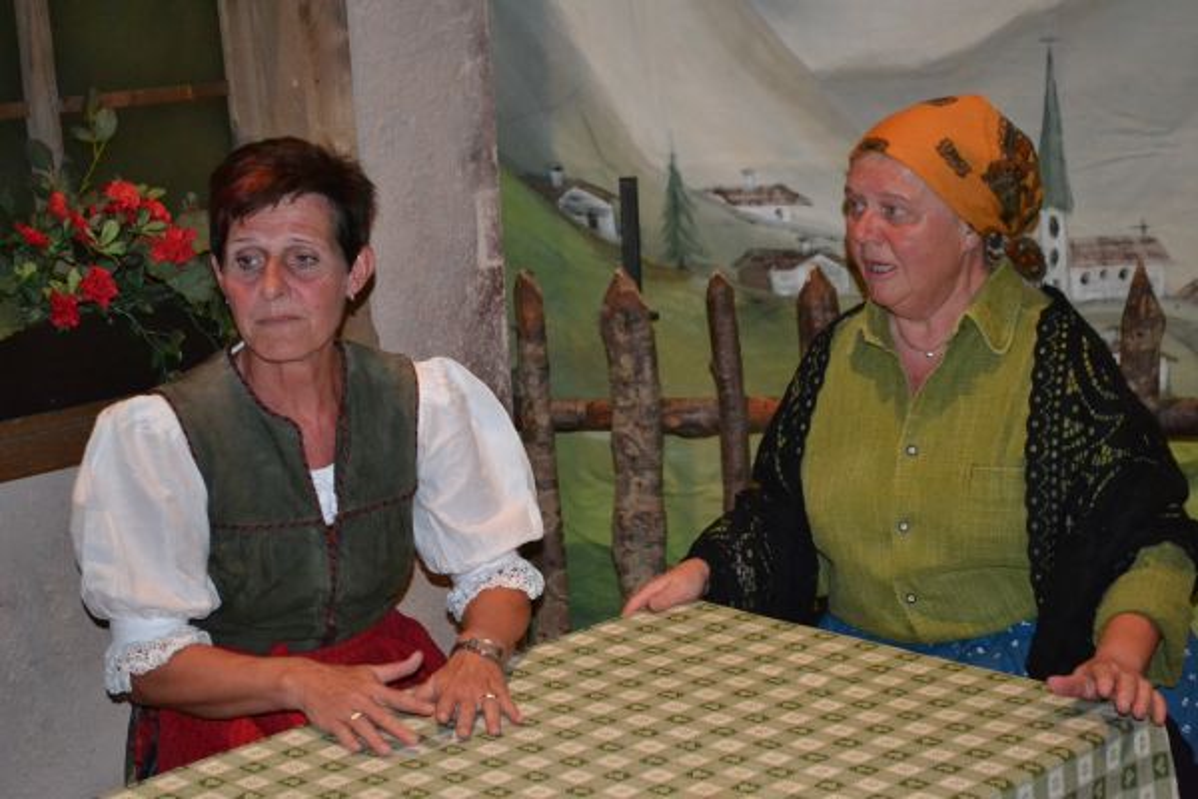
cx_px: 599
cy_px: 400
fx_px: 2296
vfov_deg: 19.7
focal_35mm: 69
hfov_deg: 29.2
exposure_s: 1/60
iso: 3200
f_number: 5.3
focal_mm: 46
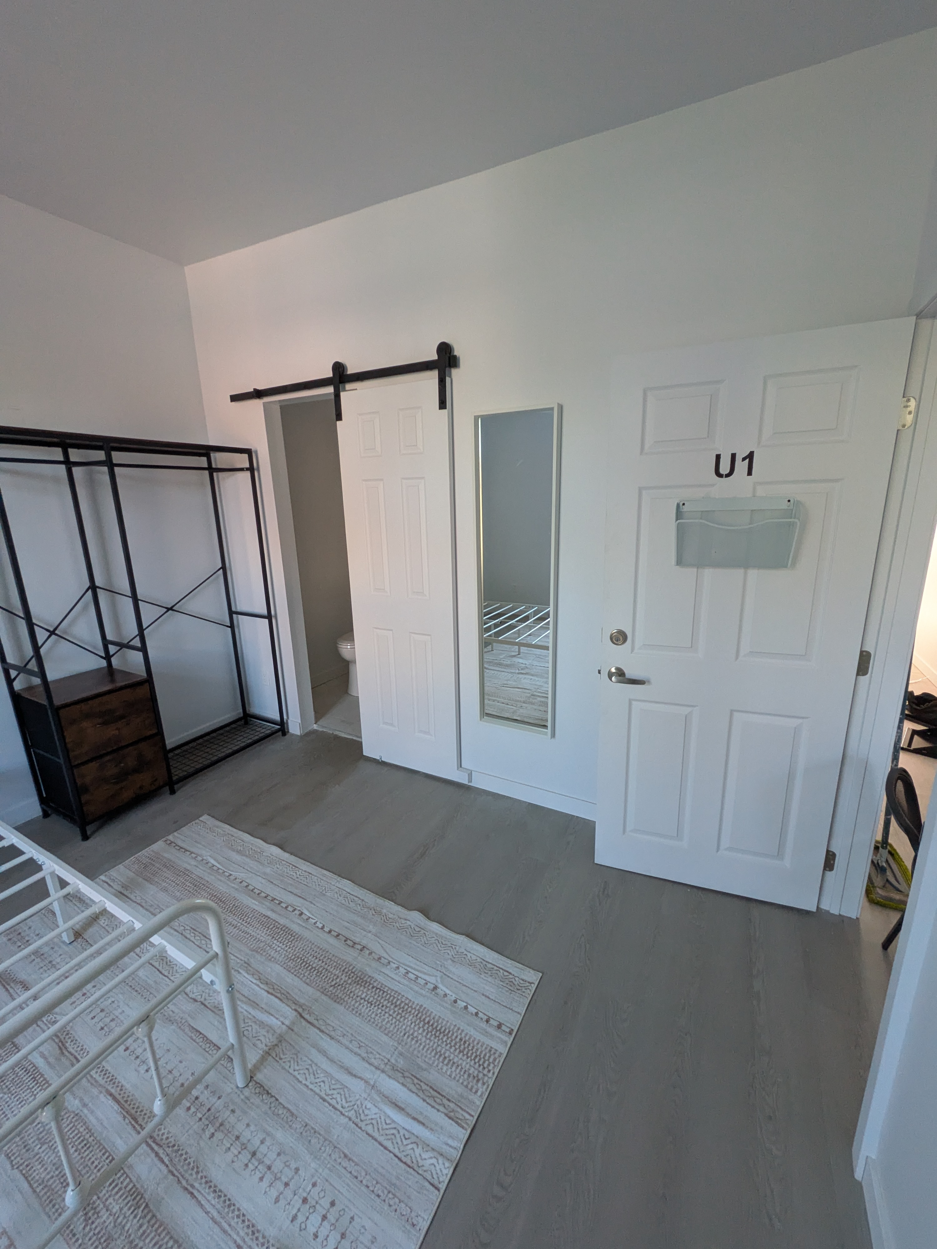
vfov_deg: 102.1
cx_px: 468
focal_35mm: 14
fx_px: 505
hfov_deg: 85.7
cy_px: 624
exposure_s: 1/120
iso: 478
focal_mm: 1.85
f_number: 2.2
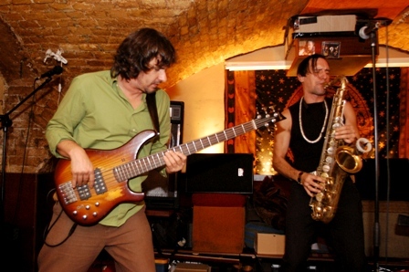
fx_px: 341
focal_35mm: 30
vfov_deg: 43.5
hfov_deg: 62.0
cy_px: 136
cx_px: 204
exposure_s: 1/60
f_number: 2.8
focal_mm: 20
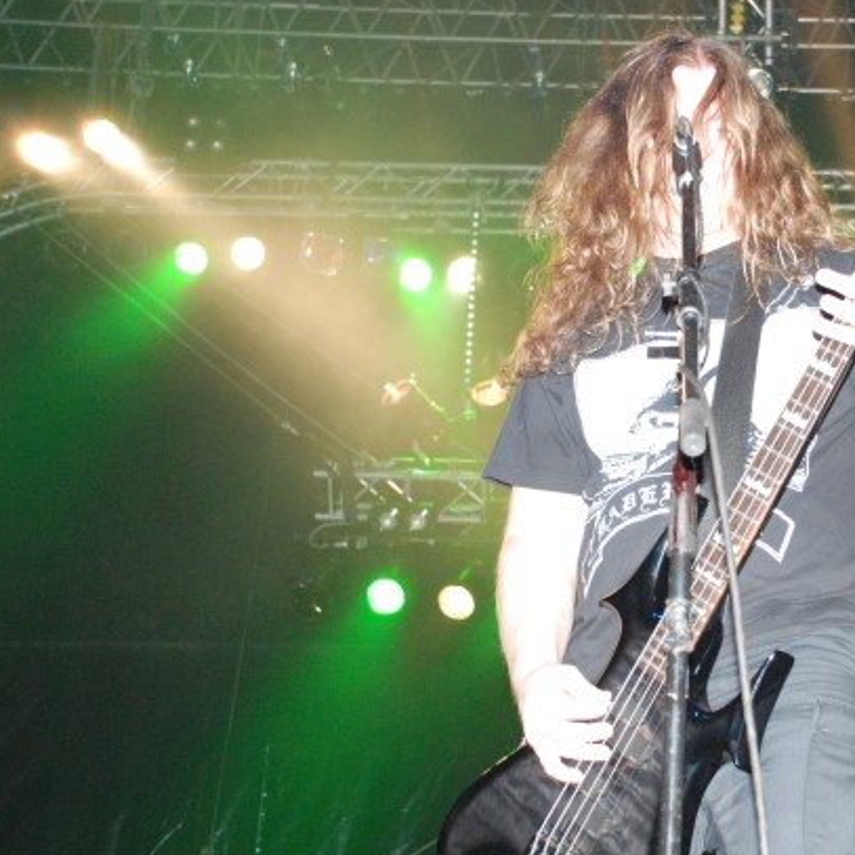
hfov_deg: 21.8
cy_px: 452
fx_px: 2175
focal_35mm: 78
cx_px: 760
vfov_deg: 22.2
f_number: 4.8
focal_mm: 31
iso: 1600
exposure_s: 1/60
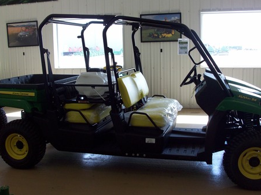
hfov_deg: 45.8
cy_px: 78
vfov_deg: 35.0
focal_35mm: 41
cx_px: 131
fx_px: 309
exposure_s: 1/98.9
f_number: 2.8
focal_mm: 5.7
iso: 64
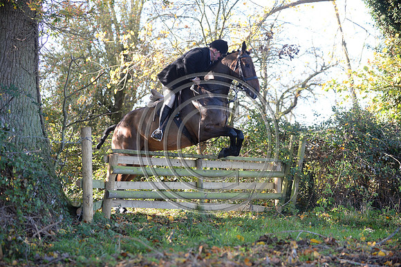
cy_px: 134
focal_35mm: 70
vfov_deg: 19.4
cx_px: 200
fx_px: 779
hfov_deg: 28.9
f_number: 2.8
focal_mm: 70
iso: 1000
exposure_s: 1/1000
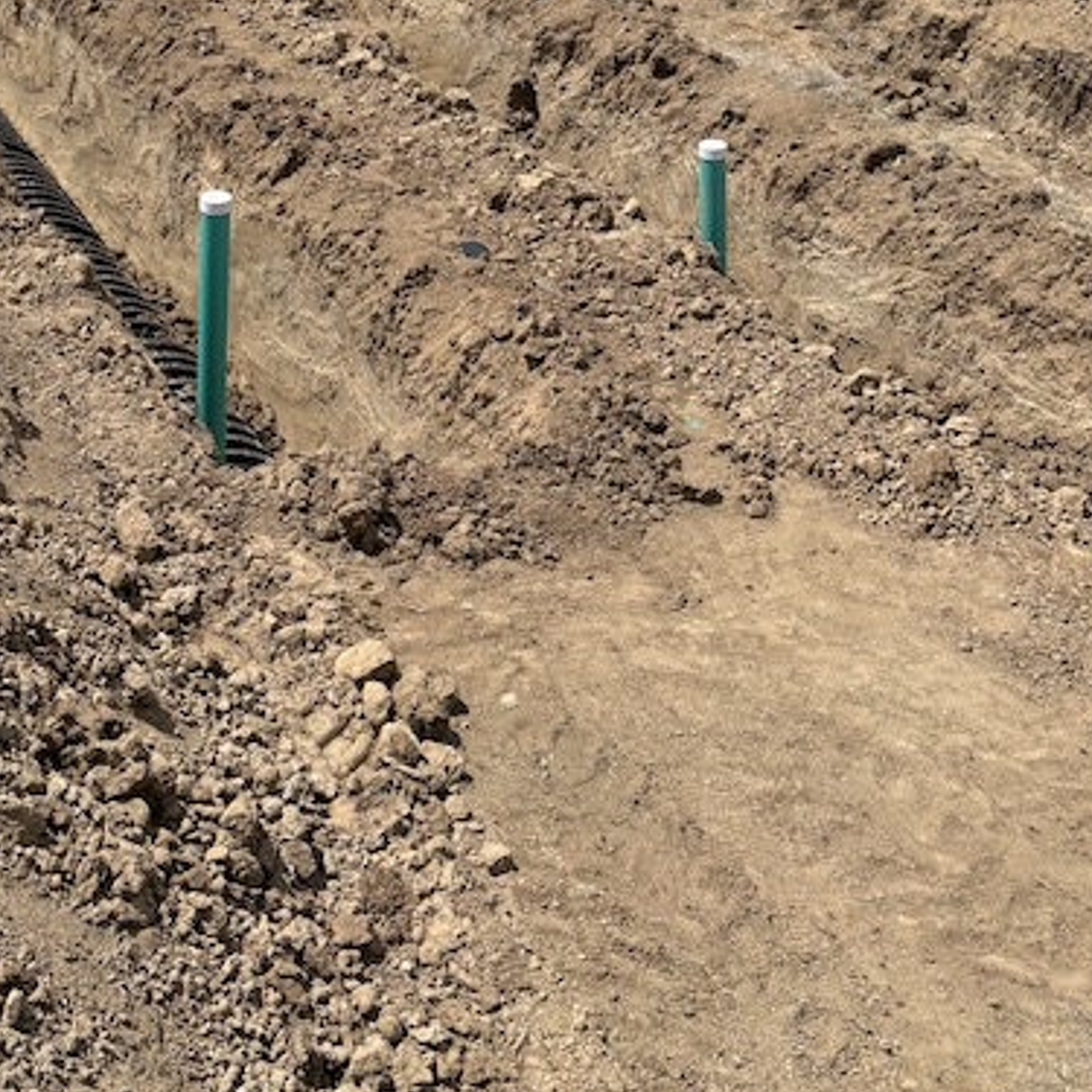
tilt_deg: -15.7
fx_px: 1749
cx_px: 367
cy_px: -35
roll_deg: -2.6
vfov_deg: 31.7
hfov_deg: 34.4
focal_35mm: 49
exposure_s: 1/6329
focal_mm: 5.96
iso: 50
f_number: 1.6
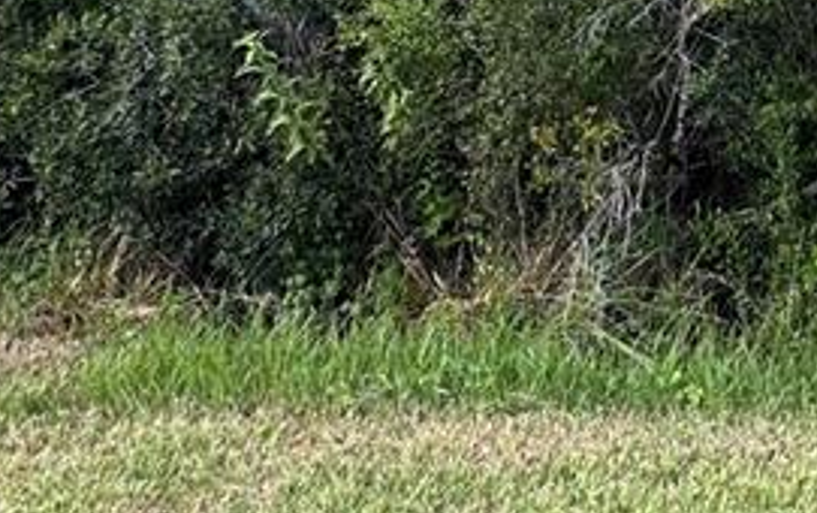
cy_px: -383
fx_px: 1248
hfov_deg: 31.7
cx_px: 920
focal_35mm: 56
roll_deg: -1.2
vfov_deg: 18.6
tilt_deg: +8.0
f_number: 2.2
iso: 40
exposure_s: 1/99
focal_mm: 2.22
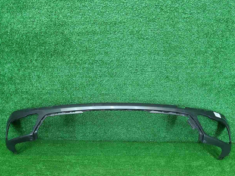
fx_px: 210
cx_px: 117
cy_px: 102
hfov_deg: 58.4
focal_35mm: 31
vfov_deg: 45.3
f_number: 1.8
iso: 208
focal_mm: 5.4
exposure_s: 1/50
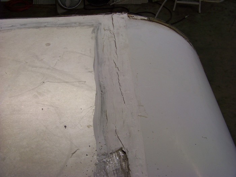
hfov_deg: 38.9
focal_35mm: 49
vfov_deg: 29.7
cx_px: 118
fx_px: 334
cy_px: 88
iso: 88
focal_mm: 7.6
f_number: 2.8
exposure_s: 1/30
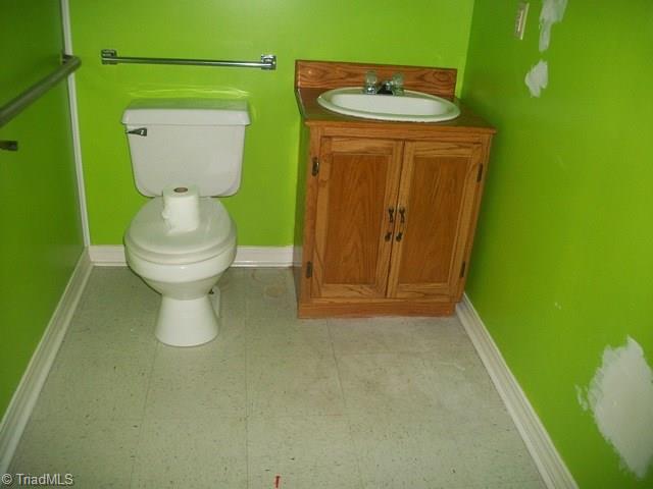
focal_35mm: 32
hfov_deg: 56.8
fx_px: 604
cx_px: 326
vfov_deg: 44.2
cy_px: 244
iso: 160
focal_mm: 5.7
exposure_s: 1/80
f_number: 2.9
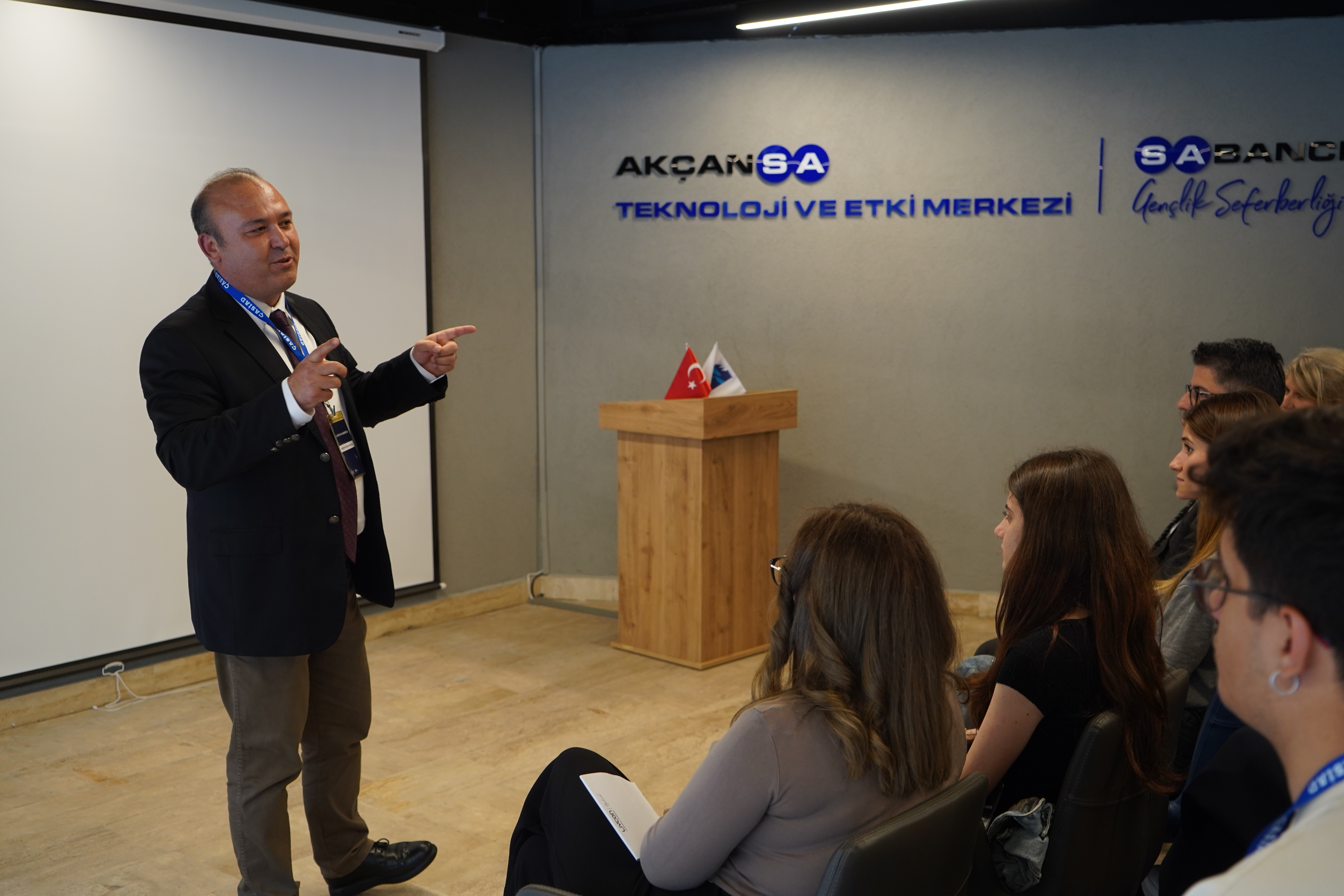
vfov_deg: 36.9
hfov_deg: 53.1
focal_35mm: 36
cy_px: 448
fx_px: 1344
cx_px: 672
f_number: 4
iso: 1000
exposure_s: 1/100
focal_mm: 36
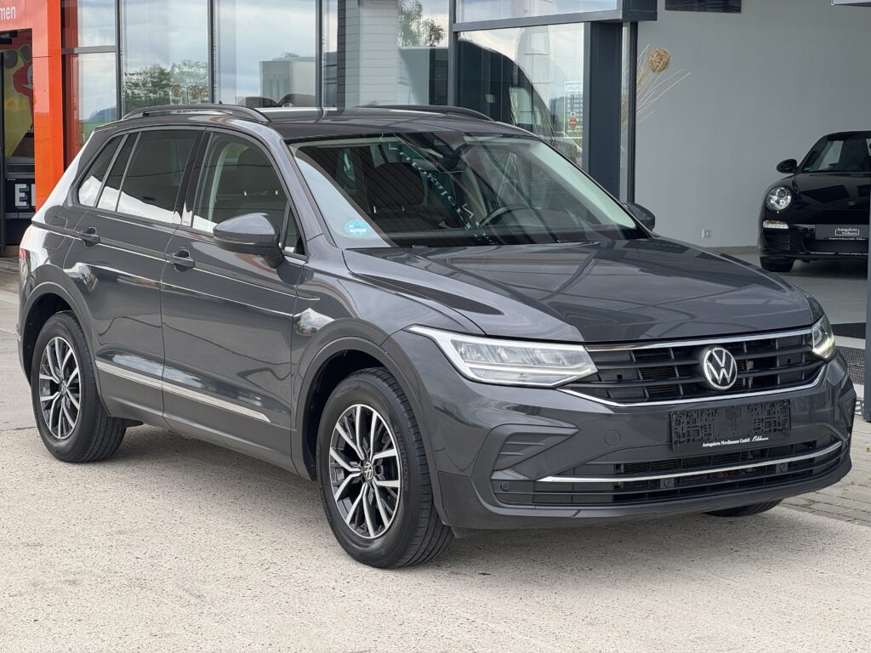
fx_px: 1937
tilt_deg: -5.9
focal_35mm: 77
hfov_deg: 25.3
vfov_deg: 19.1
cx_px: 436
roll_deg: -1.2
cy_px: 326
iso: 25
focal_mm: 9
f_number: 2.8
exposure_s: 1/99
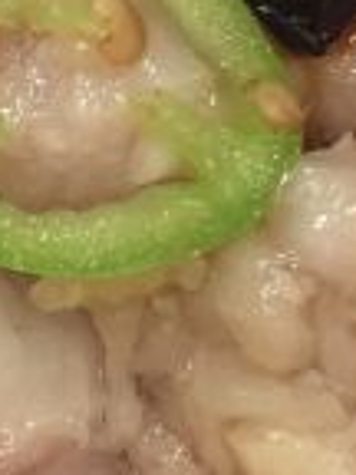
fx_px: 1933
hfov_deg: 10.5
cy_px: 46
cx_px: 110
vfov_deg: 13.9
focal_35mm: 141
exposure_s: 1/33
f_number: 2.2
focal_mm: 4.15
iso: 80
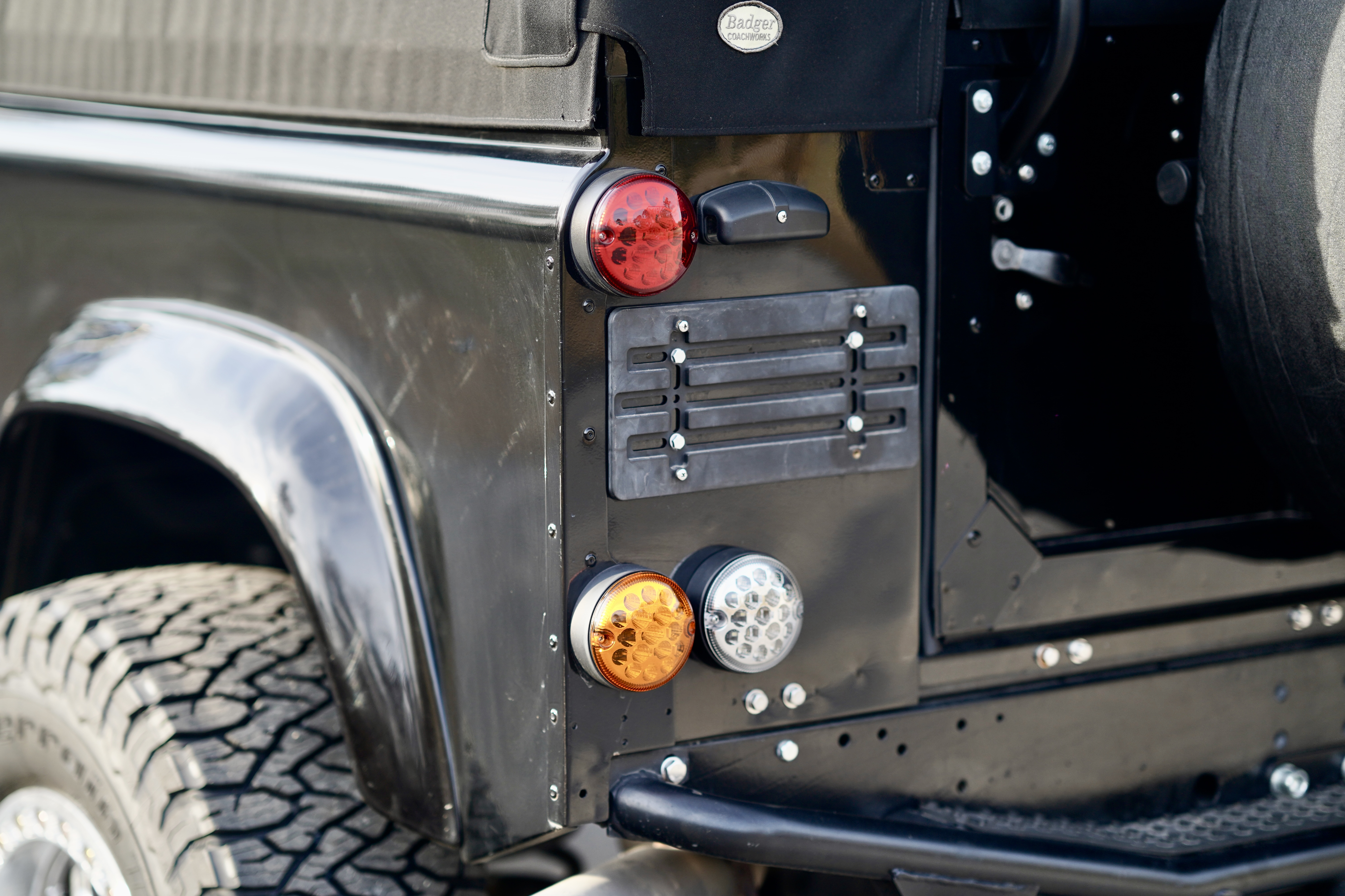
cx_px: 672
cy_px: 448
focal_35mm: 85
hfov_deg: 23.9
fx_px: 3175
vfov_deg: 16.1
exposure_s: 1/400
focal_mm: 85
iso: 160
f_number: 1.6
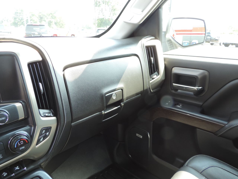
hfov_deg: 63.4
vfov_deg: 49.7
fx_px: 193
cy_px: 90
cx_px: 119
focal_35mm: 28
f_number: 3.1
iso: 90
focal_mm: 4.9
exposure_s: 1/30
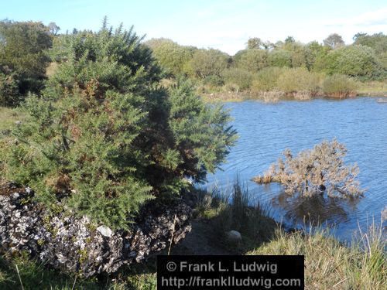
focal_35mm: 41
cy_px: 145
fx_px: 458
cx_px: 194
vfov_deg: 35.1
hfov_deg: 45.8
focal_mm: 6.8
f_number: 3.7
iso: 80
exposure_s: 1/250
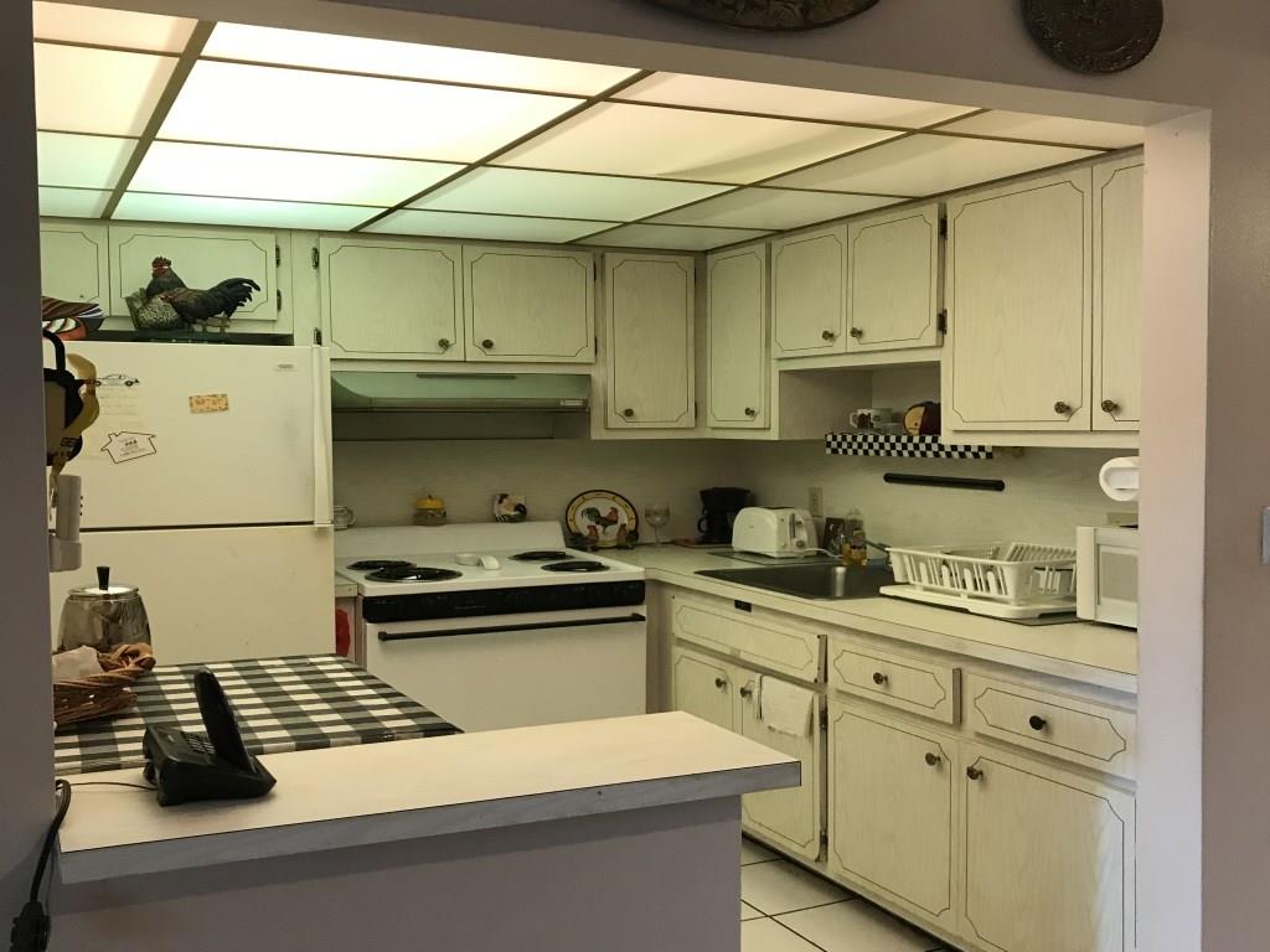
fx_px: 1394
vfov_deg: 37.7
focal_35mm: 38
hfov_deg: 49.0
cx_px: 635
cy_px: 476
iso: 40
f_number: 1.8
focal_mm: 3.99
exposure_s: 1/30
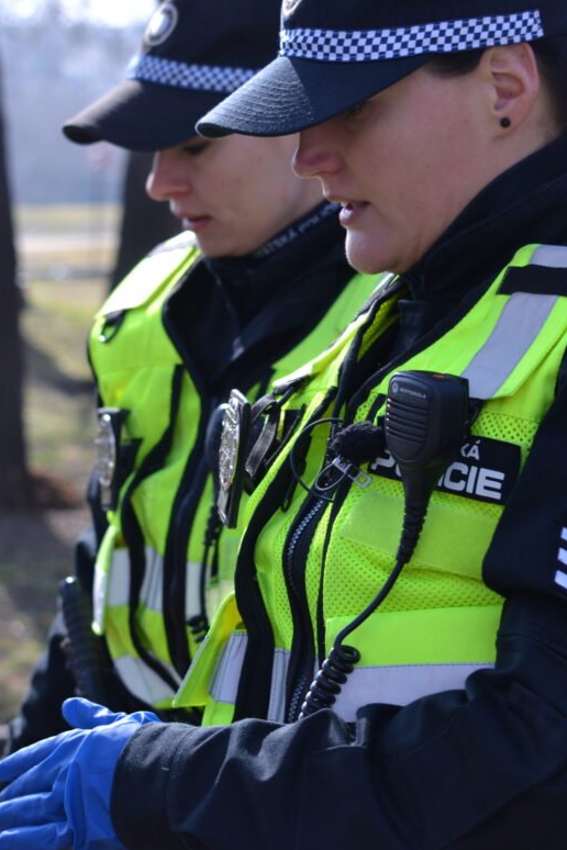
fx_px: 2947
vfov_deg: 16.4
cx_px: 320
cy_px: 427
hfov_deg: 11.0
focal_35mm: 125
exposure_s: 1/160
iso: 100
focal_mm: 55
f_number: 6.3
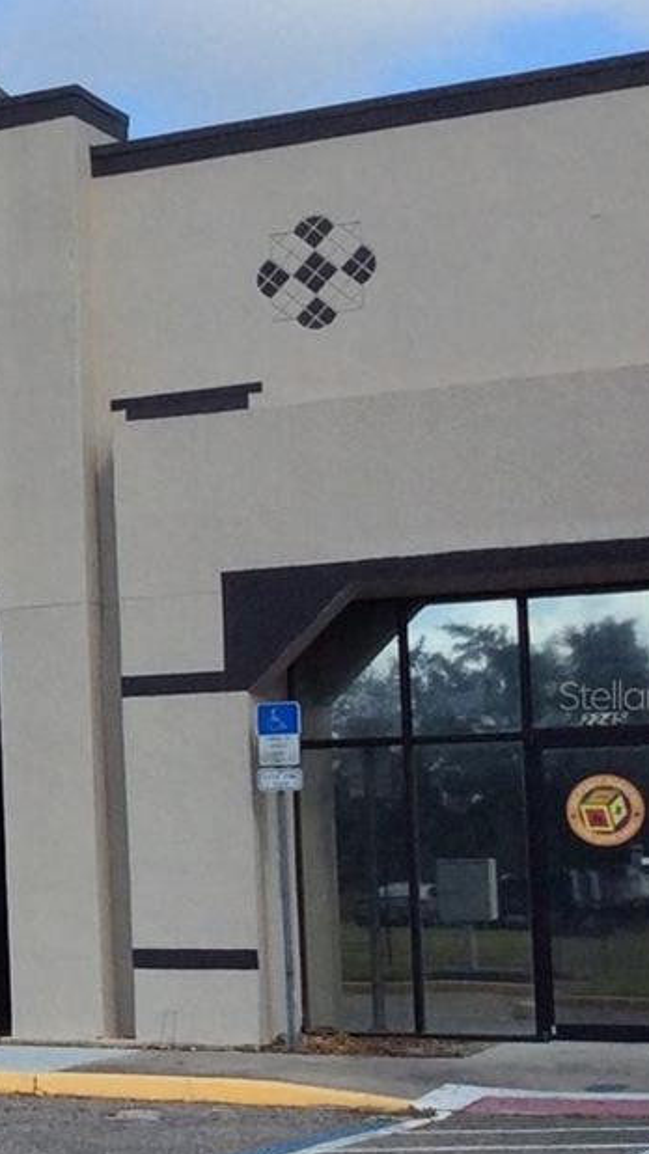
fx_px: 2755
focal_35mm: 90
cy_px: 695
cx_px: -757
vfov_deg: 23.6
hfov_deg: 11.7
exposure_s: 1/1362
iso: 32
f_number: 2.4
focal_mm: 3.3
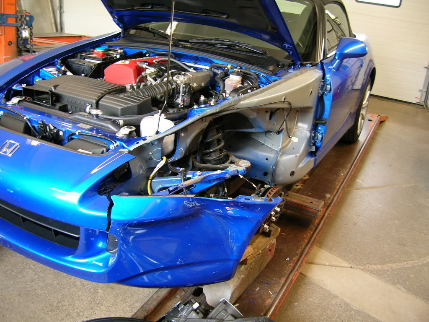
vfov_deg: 41.8
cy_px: 161
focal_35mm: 34
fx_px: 421
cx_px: 214
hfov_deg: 54.0
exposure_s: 1/4.2
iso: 50
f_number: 2.9
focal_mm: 5.7
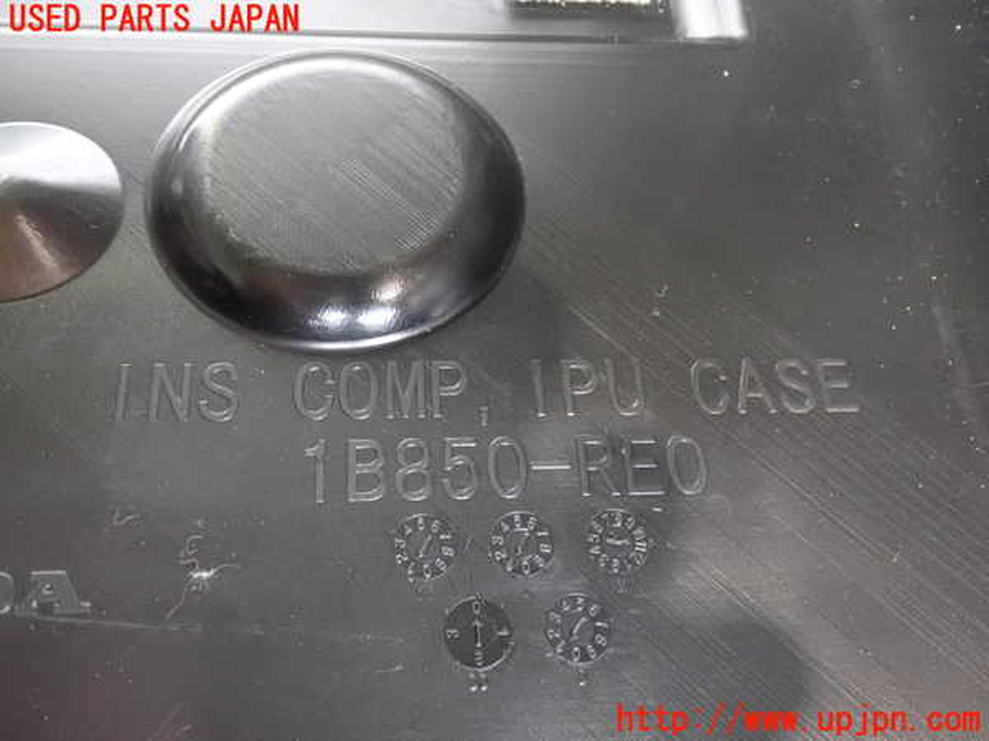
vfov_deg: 44.2
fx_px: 914
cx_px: 494
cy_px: 370
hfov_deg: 56.8
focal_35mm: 32
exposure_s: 1/50
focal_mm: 5.79
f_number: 2.4
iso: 1600
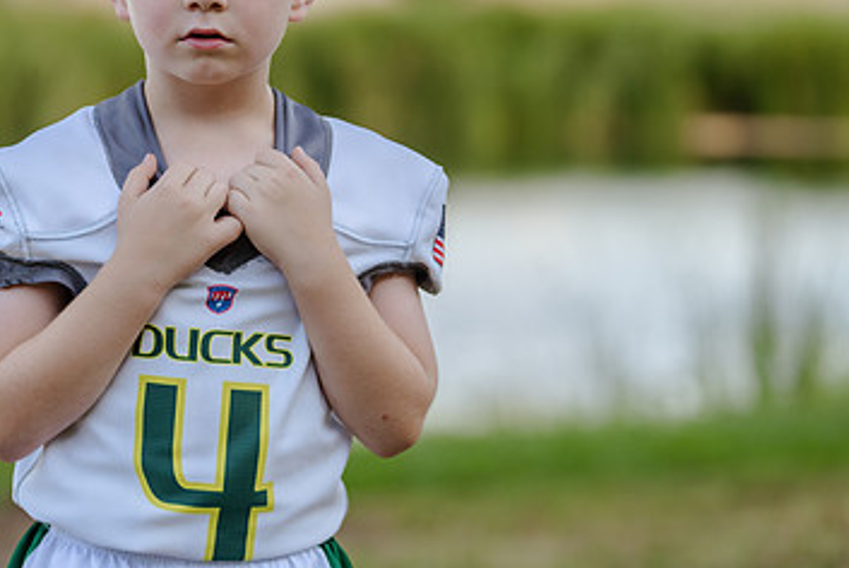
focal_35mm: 161
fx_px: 3800
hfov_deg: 12.7
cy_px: 167
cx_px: 255
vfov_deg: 8.5
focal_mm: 98
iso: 160
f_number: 2.8
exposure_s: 1/320
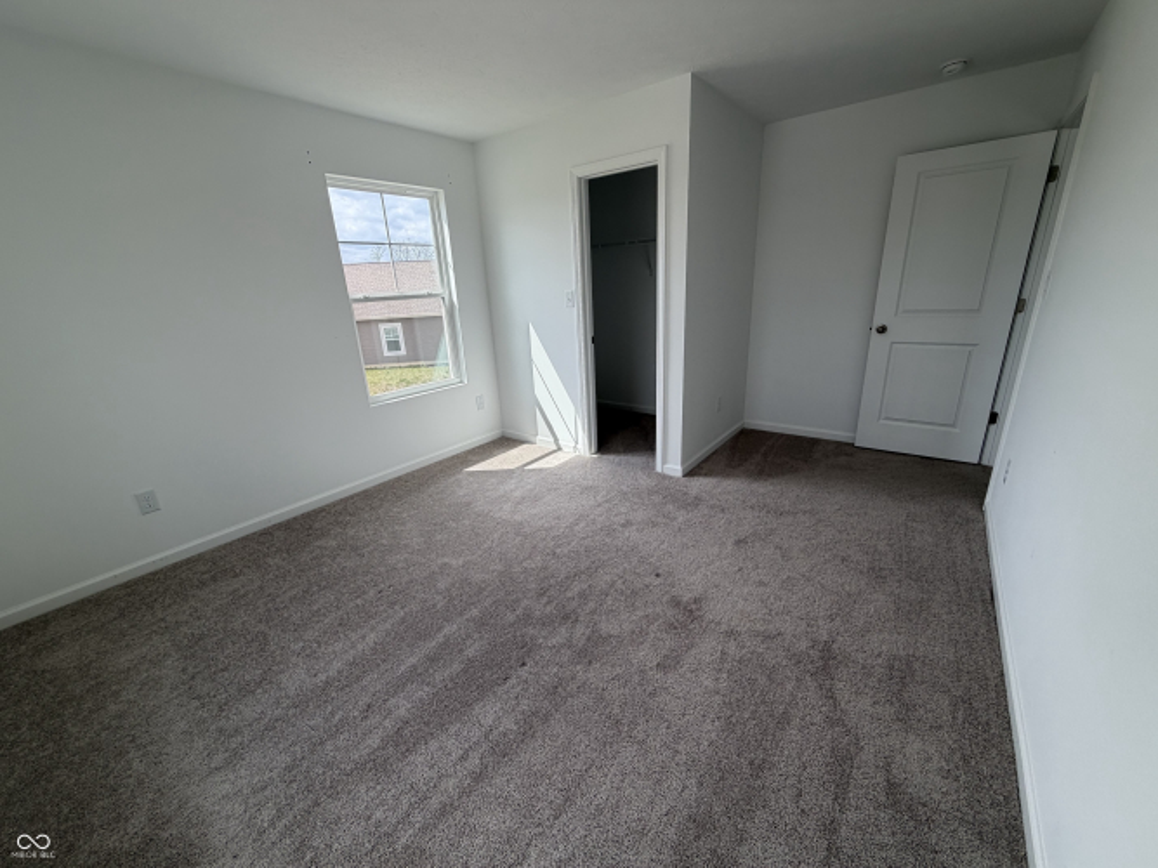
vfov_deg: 85.7
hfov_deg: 102.1
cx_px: 579
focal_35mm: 14
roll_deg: +3.2
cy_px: 434
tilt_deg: -18.7
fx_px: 468
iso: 50
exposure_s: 1/289
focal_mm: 2.22
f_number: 2.2
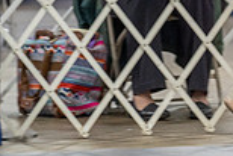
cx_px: 387
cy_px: -25
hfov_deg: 3.6
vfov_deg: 2.4
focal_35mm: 571
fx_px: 3699
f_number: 2.8
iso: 2000
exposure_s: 1/160
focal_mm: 152
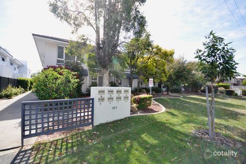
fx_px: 102
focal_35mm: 15
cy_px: 82
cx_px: 123
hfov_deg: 100.4
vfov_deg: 77.3
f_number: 7.1
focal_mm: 10
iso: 200
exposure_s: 1/200
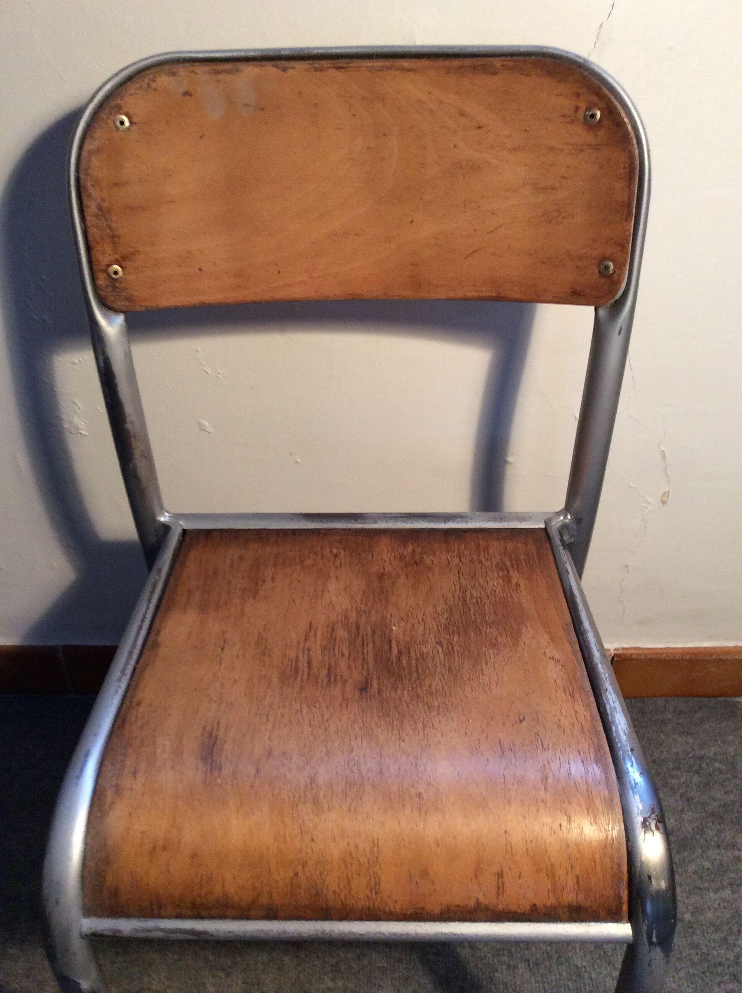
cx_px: 371
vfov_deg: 56.9
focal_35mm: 32
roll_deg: +0.2
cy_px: 496
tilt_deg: -40.0
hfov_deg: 44.1
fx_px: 917
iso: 125
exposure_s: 1/25
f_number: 2.4
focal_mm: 3.3
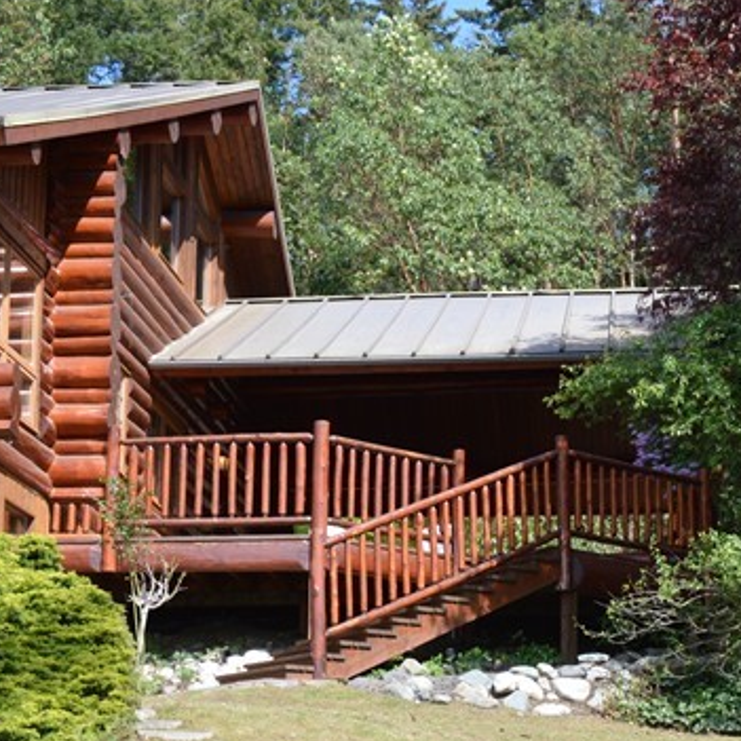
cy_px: 722
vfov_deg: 23.4
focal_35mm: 71
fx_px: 1720
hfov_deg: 24.1
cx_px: 542
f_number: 6.3
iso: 100
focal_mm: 18
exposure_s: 1/160
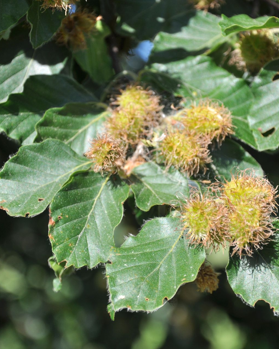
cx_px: 142
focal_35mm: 140
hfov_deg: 11.0
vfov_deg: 13.8
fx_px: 1445
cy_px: 174
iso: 200
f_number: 5.3
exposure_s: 1/500
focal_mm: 66
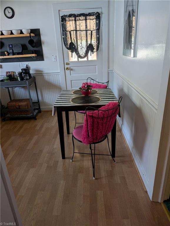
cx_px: 85
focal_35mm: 24
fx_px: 157
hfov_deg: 56.9
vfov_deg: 71.5
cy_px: 113
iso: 41
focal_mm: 6.9
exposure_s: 1/120
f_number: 1.68
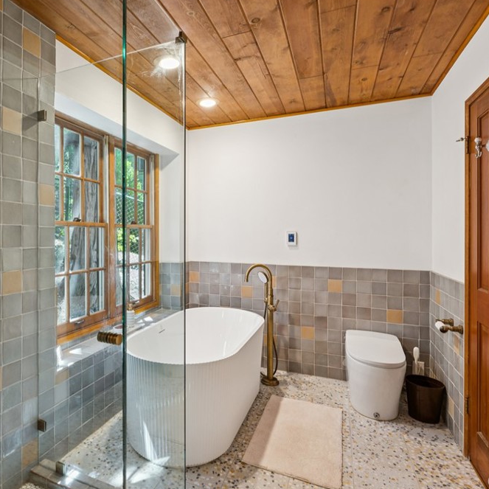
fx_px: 340
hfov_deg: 69.9
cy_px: 240
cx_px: 174
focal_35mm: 21
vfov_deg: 71.5
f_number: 13
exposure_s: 1
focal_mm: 16.2
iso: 100
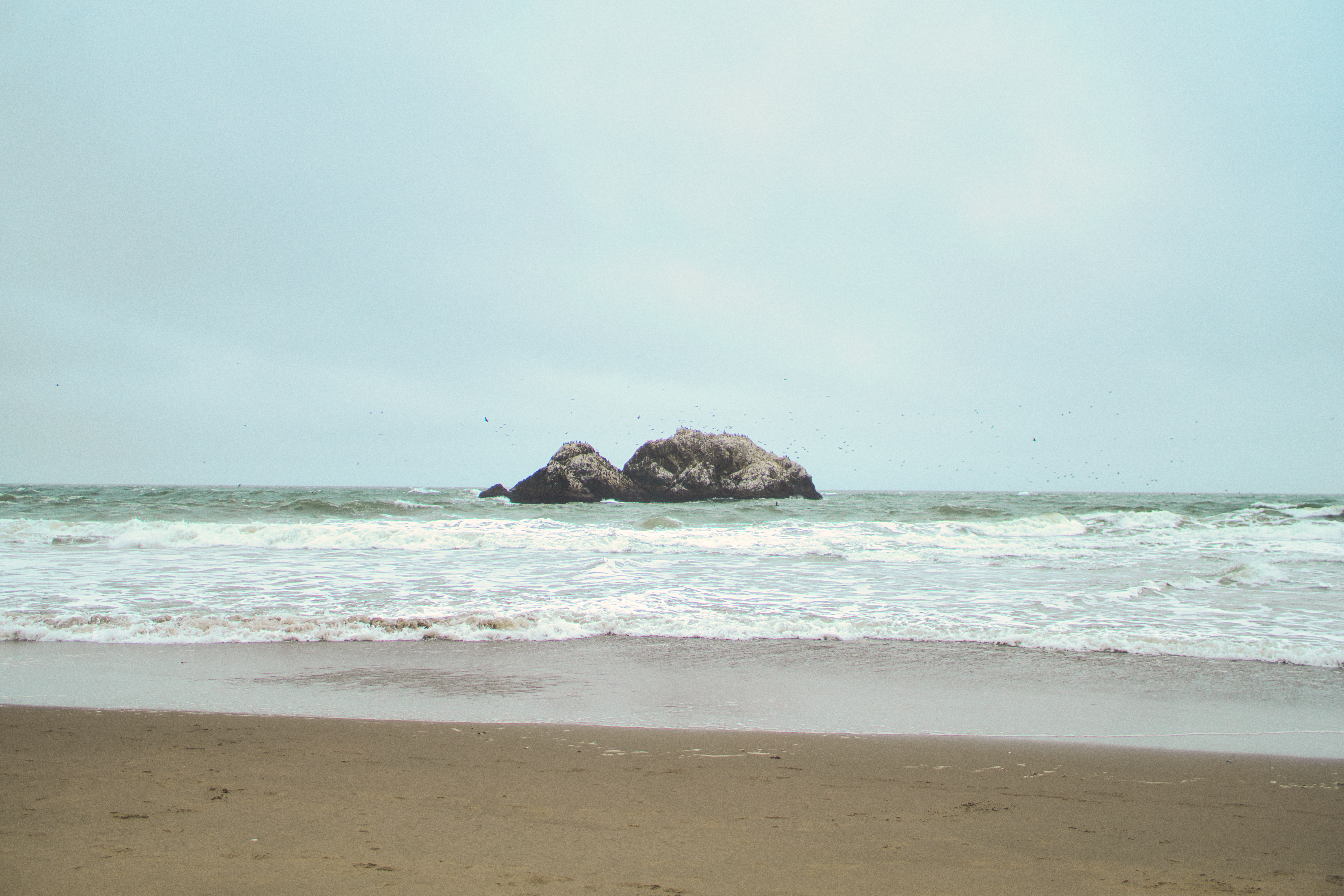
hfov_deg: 53.1
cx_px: 672
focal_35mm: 36
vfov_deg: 36.9
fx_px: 1344
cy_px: 448
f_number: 1.8
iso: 100
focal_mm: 24
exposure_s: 1/4000
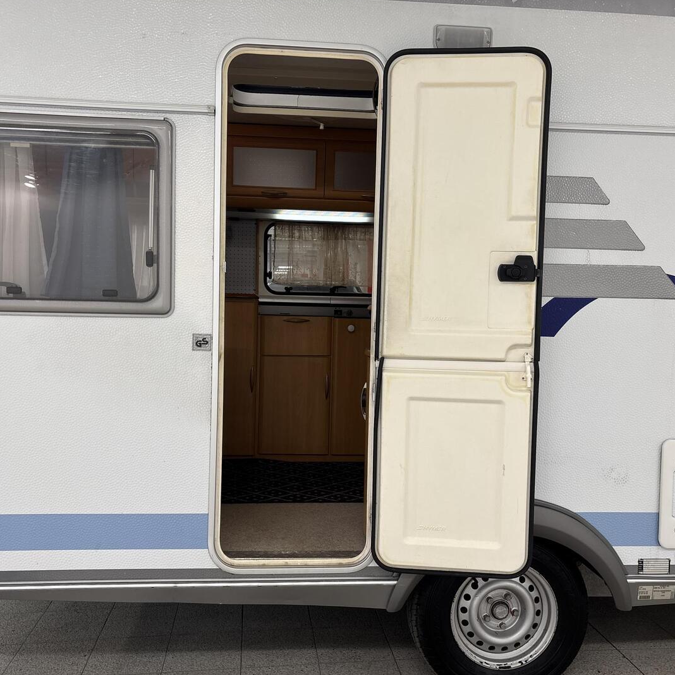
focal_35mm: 31
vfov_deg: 52.5
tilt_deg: -2.4
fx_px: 684
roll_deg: -0.8
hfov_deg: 52.5
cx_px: 313
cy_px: 334
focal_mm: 5.96
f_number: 1.6
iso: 100
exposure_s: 1/100
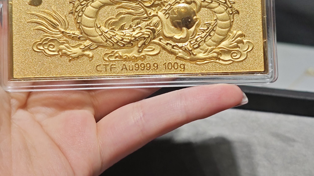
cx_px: 157
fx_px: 558
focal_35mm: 67
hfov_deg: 31.4
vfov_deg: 17.8
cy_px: 32
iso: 50
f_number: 1.6
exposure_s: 1/1429
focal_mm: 6.55
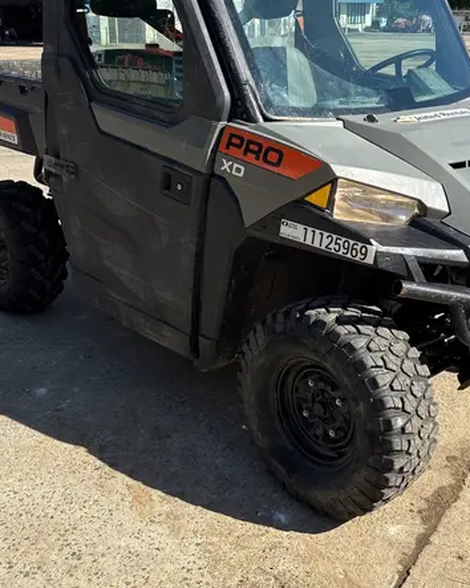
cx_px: 260
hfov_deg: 35.6
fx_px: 731
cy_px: 238
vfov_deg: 43.6
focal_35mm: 42
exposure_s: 1/2747
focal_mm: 5.96
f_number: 1.6
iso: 50
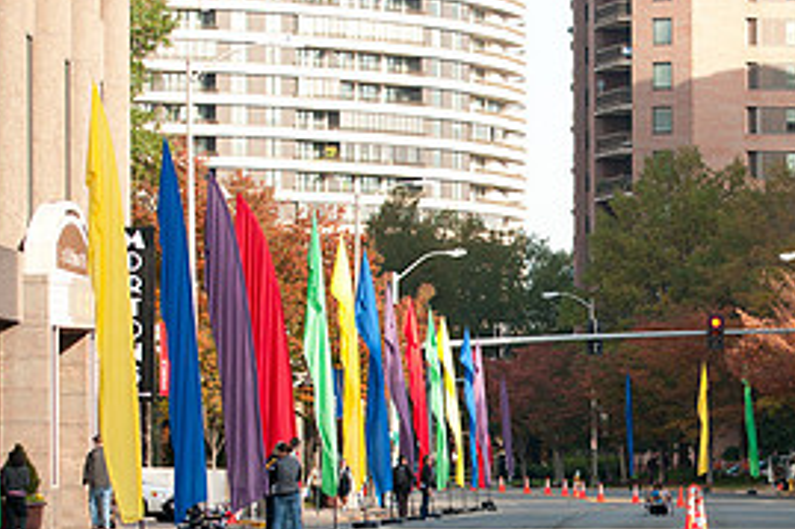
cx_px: 700
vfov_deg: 6.1
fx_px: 4988
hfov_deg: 9.1
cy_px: 501
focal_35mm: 226
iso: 200
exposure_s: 1/800
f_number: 2.8
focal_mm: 70
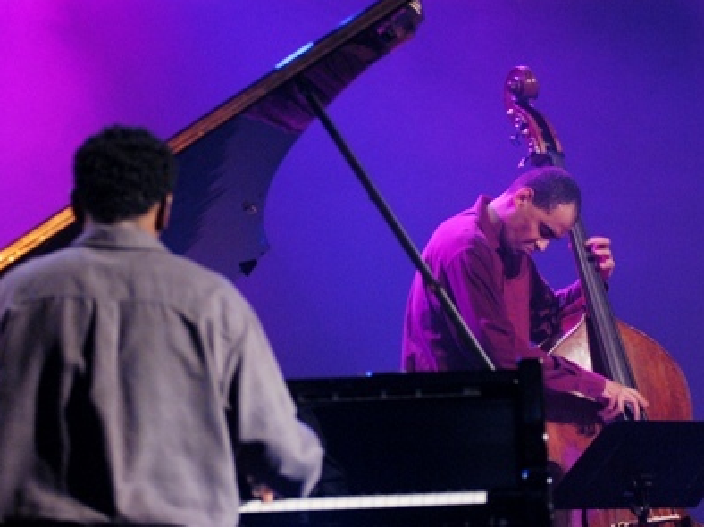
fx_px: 2866
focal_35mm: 141
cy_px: 264
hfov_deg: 14.0
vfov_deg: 10.5
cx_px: 354
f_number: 2.8
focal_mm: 86
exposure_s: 1/60
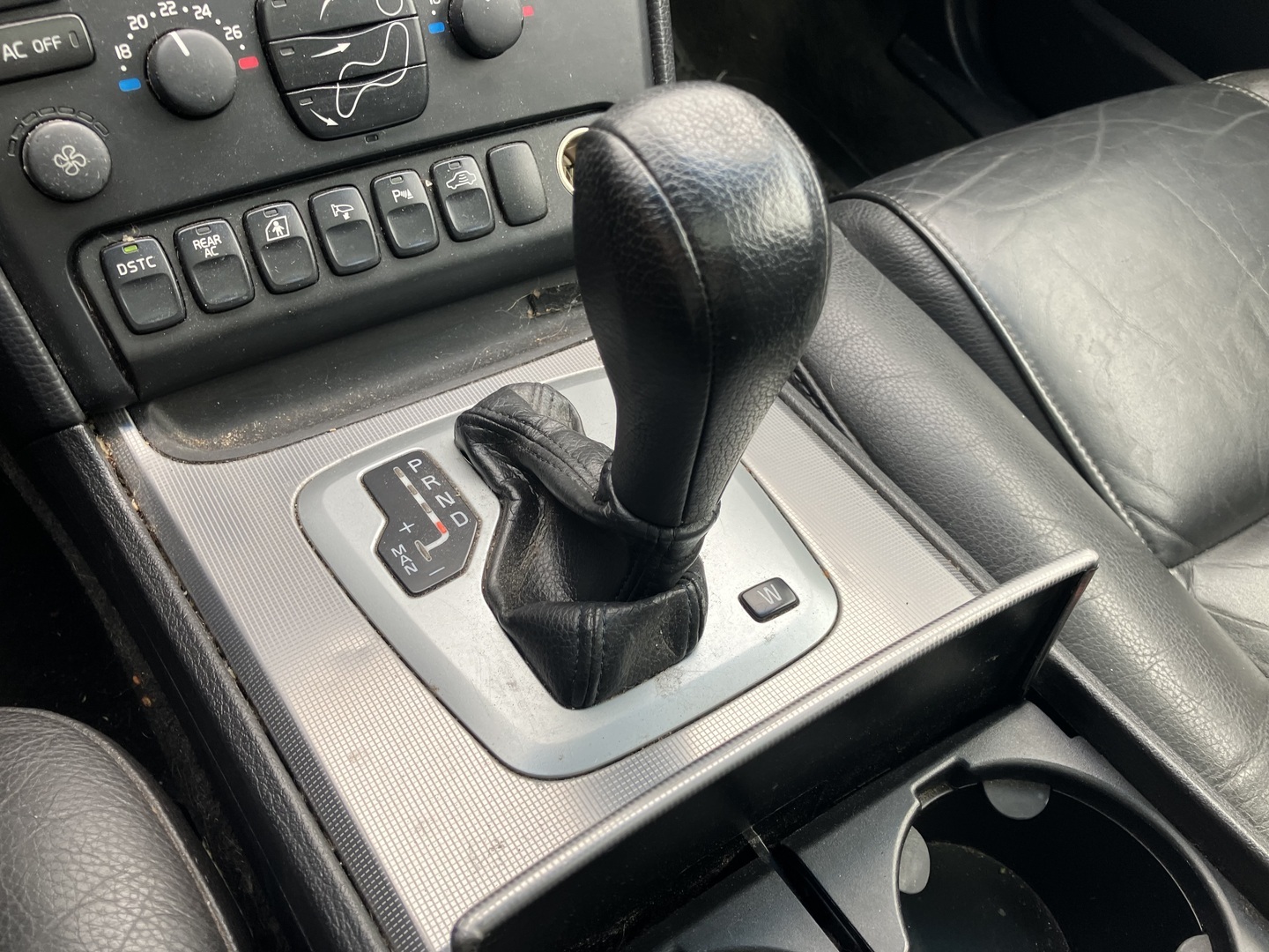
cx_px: 634
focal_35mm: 28
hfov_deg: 63.4
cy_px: 476
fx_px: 1026
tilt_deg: -54.2
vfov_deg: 49.7
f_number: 1.8
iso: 25
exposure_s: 1/121
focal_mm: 3.99
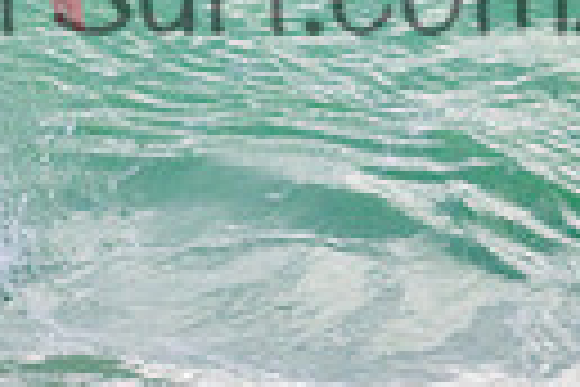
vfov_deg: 0.3
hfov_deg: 0.5
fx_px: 68145
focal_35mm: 4230
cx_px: 167
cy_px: -222
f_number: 11
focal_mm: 800
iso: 1250
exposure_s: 1/2000
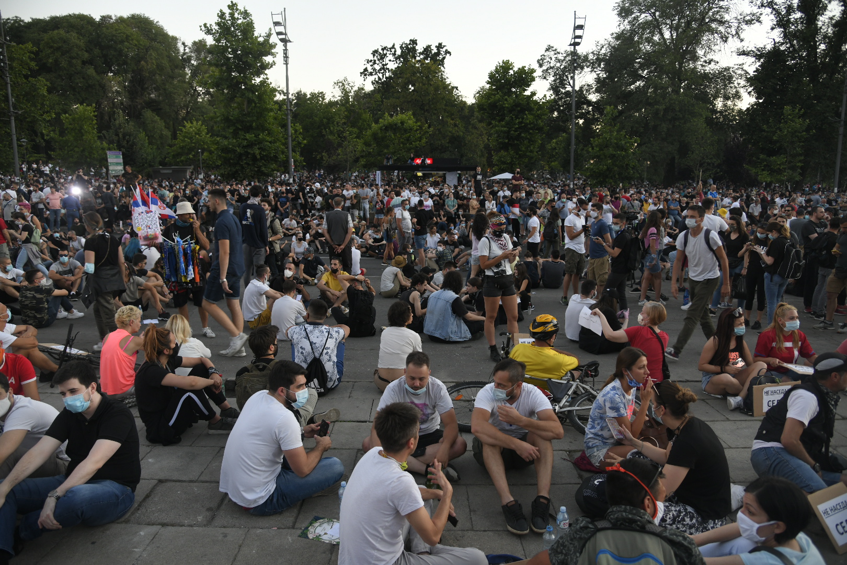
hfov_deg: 73.7
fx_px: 565
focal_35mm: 24
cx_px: 424
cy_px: 282
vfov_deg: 53.1
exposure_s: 1/125
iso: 800
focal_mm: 24
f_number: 4
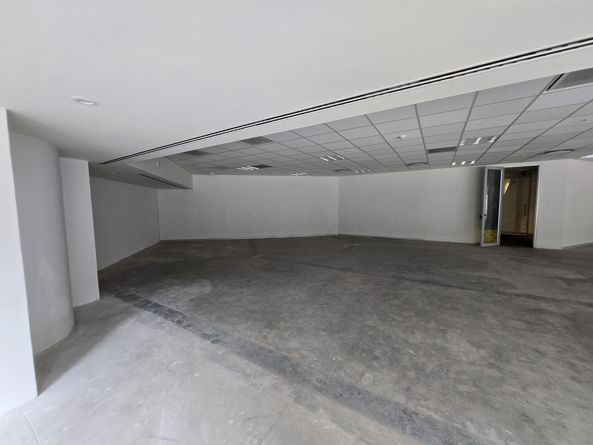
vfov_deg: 89.9
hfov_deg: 106.2
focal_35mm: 13
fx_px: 223
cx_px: 296
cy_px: 222
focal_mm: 1.7
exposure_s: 1/50
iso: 80
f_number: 2.2
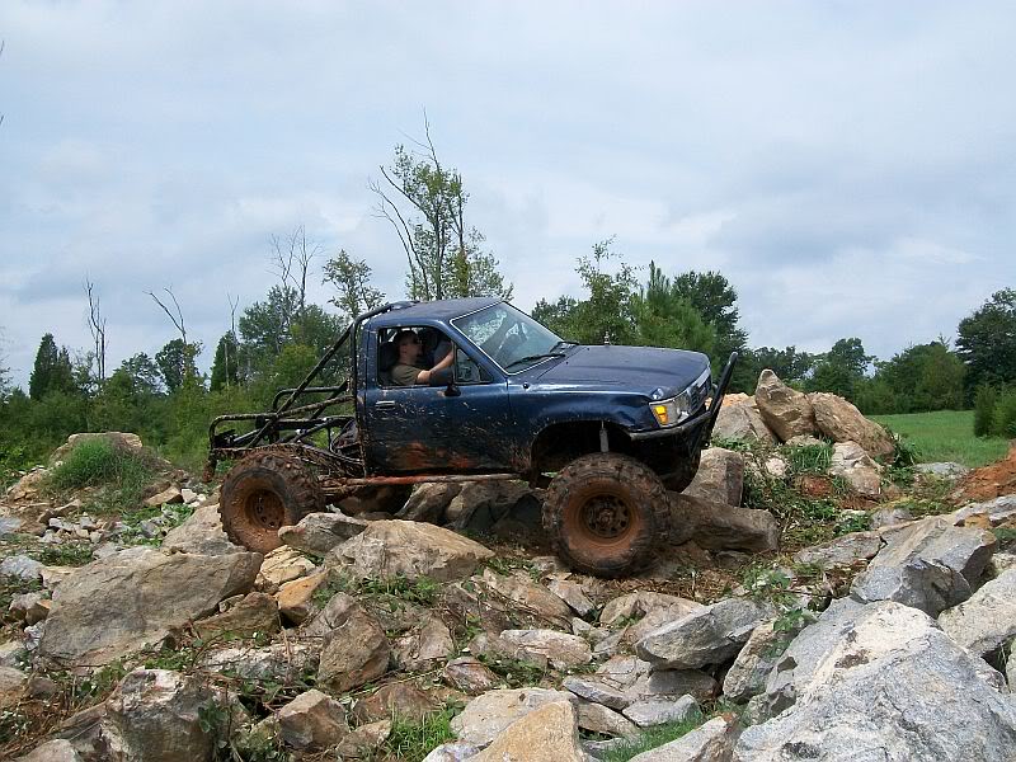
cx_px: 508
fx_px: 1057
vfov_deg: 39.7
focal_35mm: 36
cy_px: 381
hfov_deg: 51.4
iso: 80
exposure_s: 1/640
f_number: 4.8
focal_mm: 6
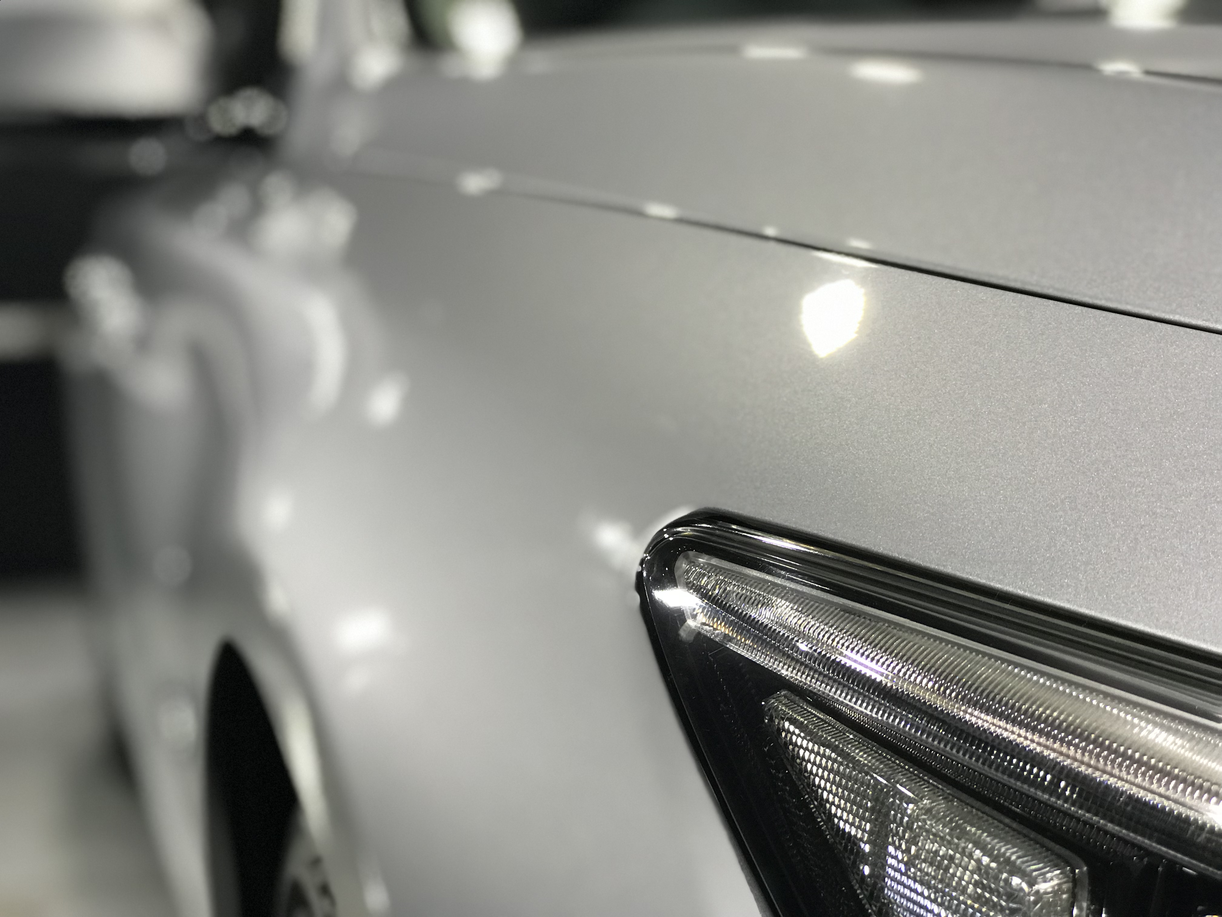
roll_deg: +3.0
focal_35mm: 57
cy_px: 458
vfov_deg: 25.7
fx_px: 2012
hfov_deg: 33.8
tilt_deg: -4.8
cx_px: 611
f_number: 2.8
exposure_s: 1/60
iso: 80
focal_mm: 6.6
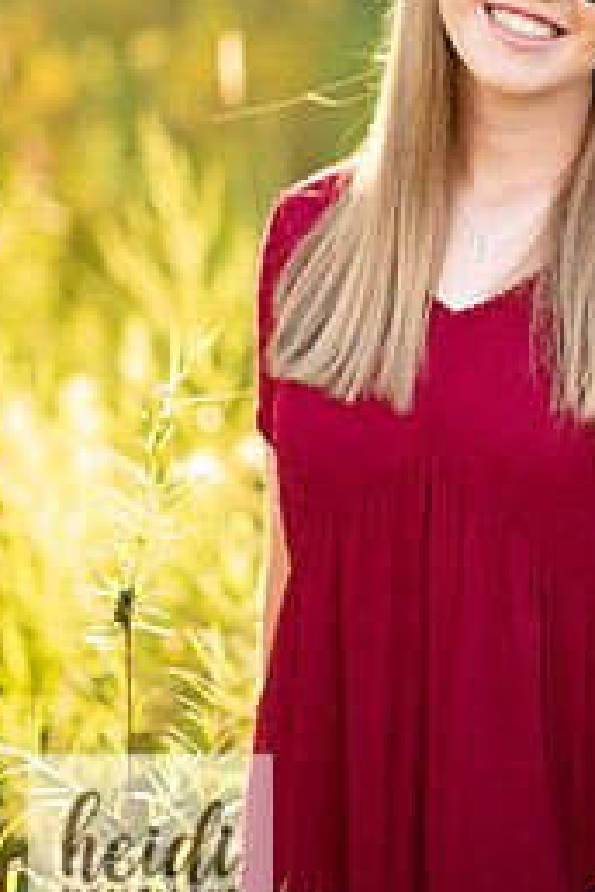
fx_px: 3669
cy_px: 266
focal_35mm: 148
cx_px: 495
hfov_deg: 9.2
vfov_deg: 13.8
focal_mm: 85
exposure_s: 1/400
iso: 125
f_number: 1.8
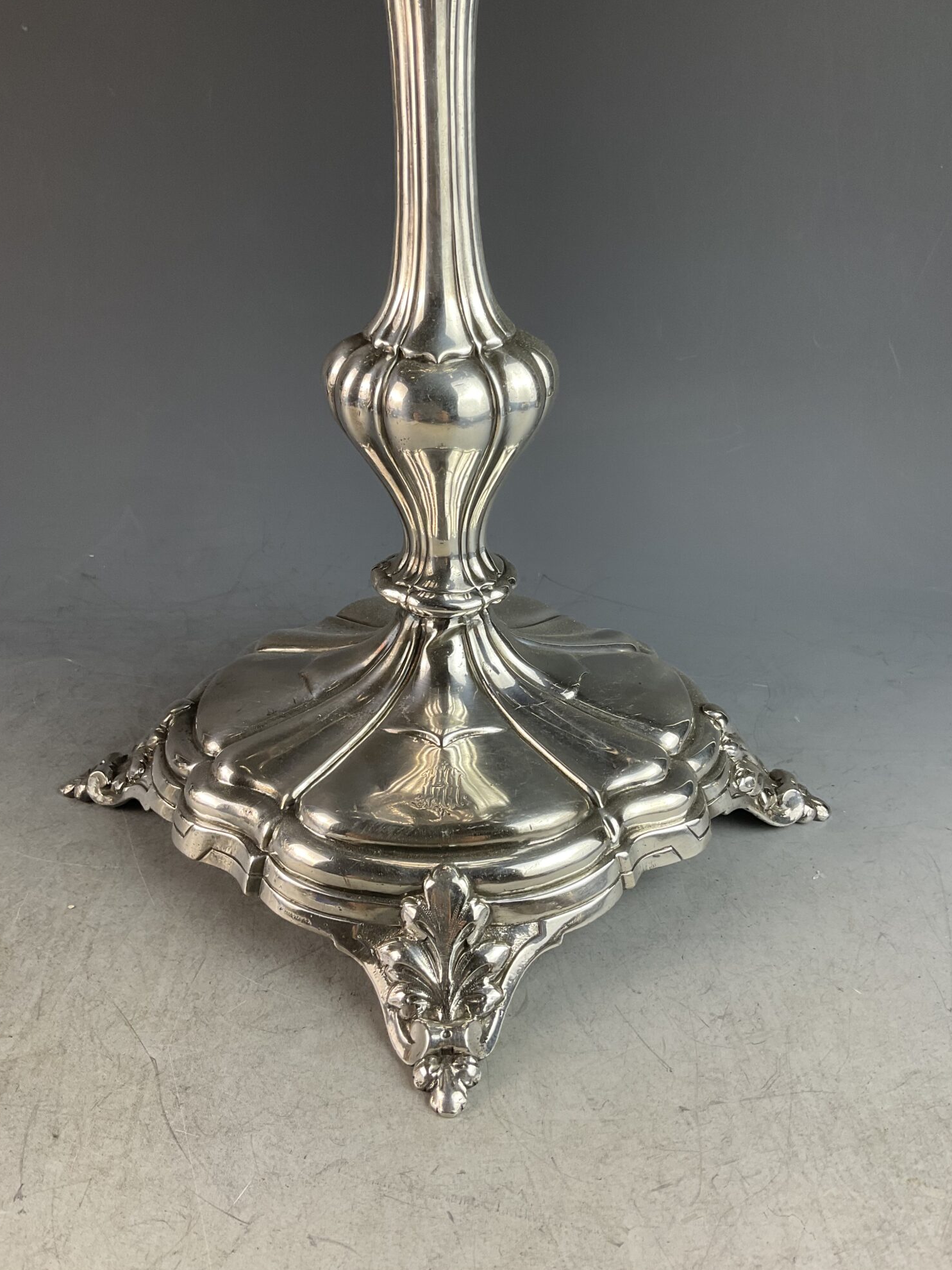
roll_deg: -1.2
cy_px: 631
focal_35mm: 30
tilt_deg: -30.0
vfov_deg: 60.0
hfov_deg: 46.8
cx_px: 473
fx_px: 1100
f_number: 1.8
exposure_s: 1/100
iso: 40
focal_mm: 3
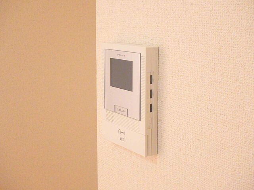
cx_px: 127
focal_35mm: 53
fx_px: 389
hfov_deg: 36.2
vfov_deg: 27.5
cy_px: 95
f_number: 5.2
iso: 800
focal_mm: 9.4
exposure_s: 1/30
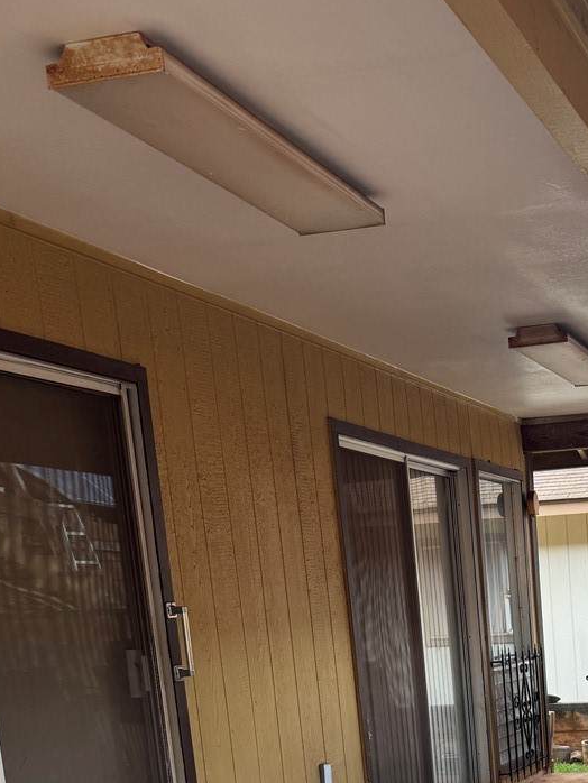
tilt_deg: -9.4
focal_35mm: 55
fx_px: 1245
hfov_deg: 25.0
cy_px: 838
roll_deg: +4.9
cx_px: 625
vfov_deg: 31.4
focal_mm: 6.76
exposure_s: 1/220
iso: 64
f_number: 1.78
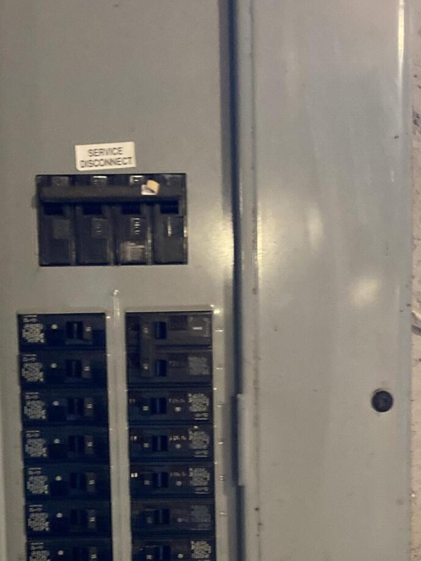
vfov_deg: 30.6
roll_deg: +0.8
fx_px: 989
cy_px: 475
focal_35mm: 61
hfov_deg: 24.0
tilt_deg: -4.8
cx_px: 150
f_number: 1.8
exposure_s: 1/24
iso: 640
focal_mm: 3.99
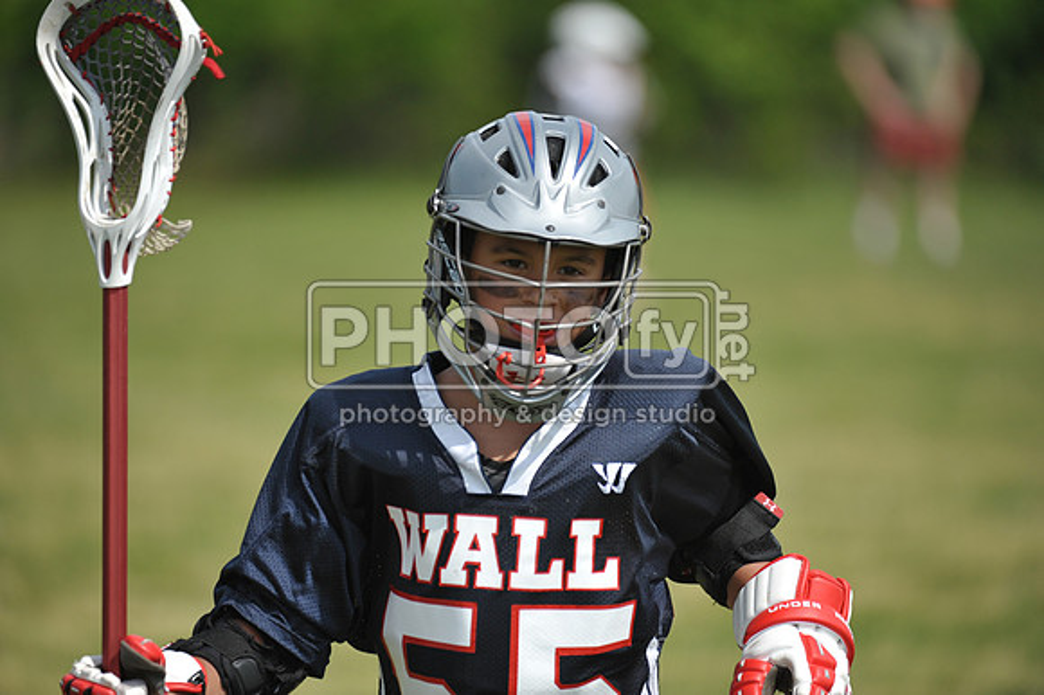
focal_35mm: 300
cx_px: 522
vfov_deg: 4.6
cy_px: 348
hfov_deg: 6.9
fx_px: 8695
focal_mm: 300
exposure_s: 1/4000
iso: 640
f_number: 4
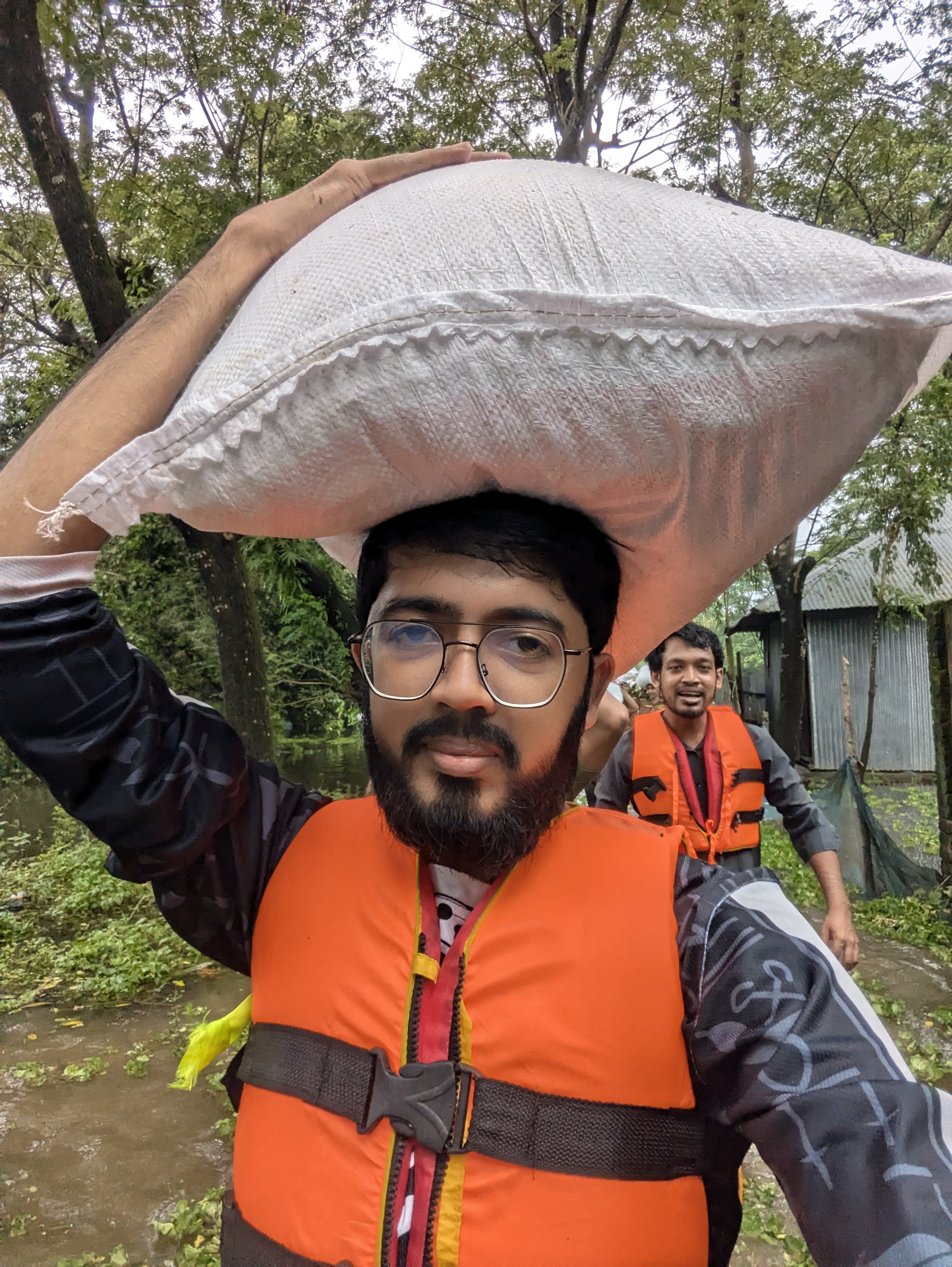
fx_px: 879
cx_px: 476
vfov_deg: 71.6
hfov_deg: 56.9
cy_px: 634
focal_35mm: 24
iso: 36
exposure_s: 1/982
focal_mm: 2.51
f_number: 2
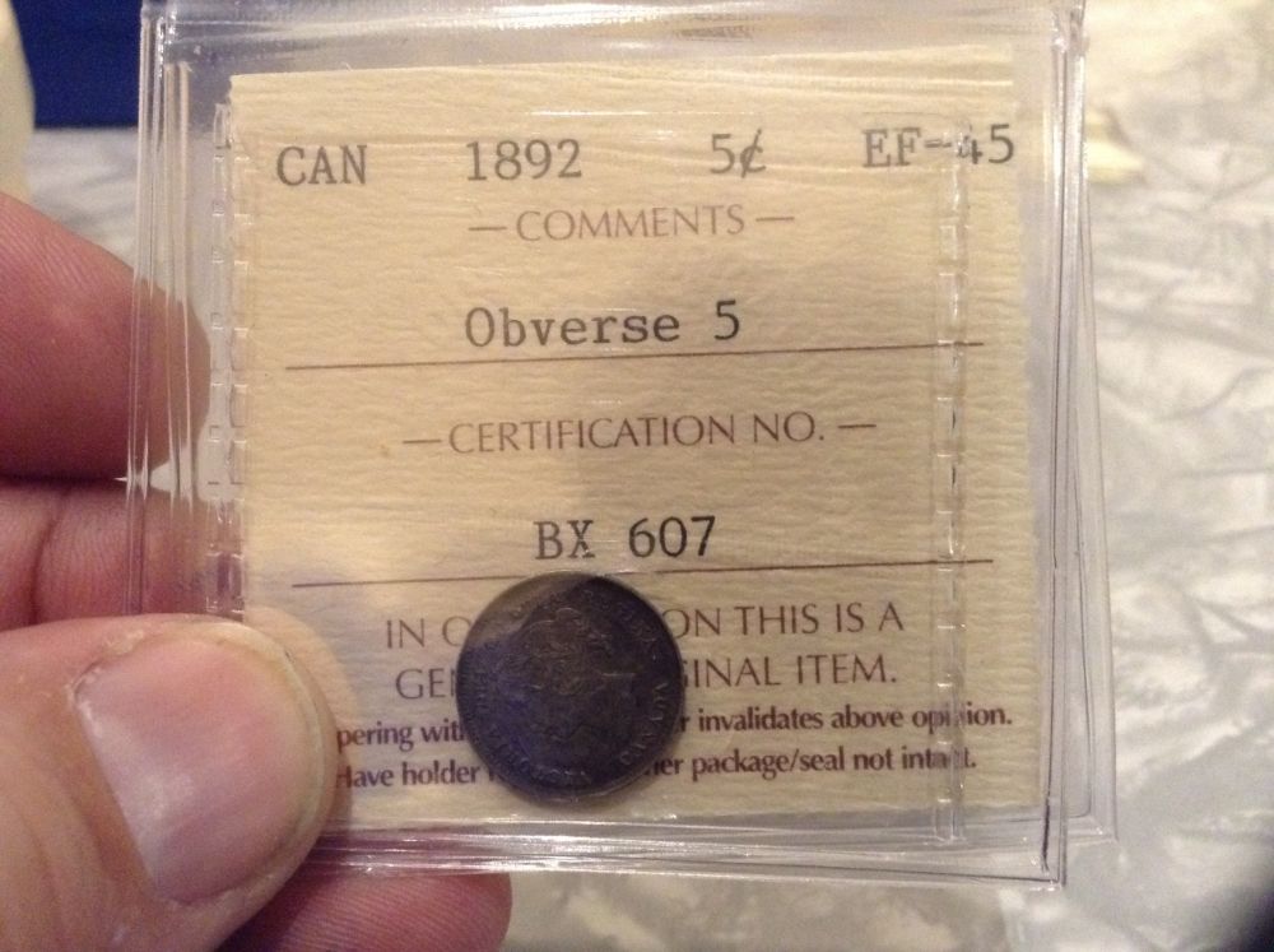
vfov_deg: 42.8
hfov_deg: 55.4
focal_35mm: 33
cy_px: 476
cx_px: 637
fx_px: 1213
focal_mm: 3.3
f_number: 2.4
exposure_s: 1/15
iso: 400
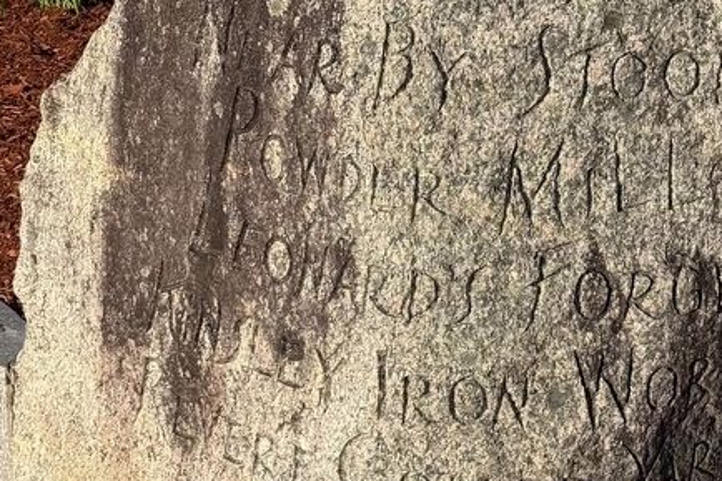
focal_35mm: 92
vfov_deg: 14.8
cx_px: 459
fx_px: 1844
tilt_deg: -17.8
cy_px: 211
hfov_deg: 22.1
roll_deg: -1.4
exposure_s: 1/3378
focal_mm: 6.76
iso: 64
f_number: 1.78
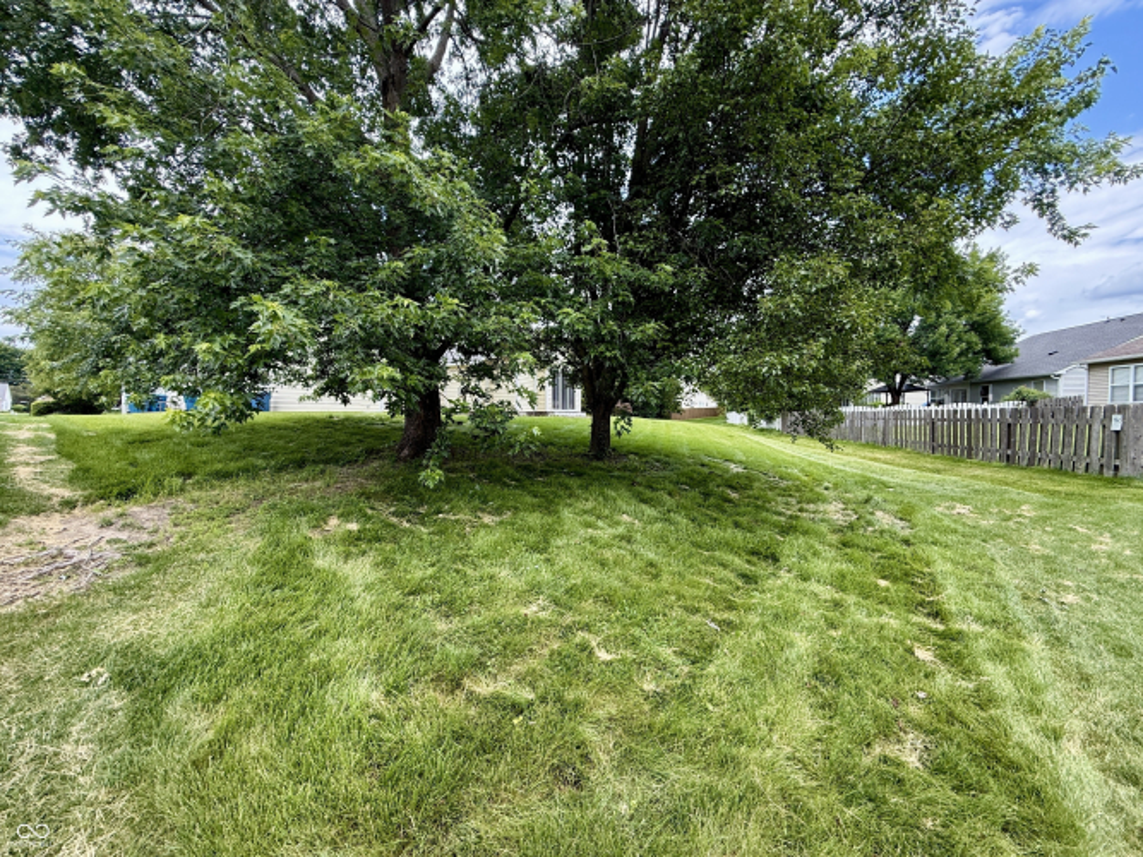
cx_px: 572
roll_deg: +0.3
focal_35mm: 14
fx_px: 462
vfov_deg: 85.7
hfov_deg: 102.1
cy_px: 428
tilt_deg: -1.2
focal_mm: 2.22
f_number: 2.2
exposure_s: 1/271
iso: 50
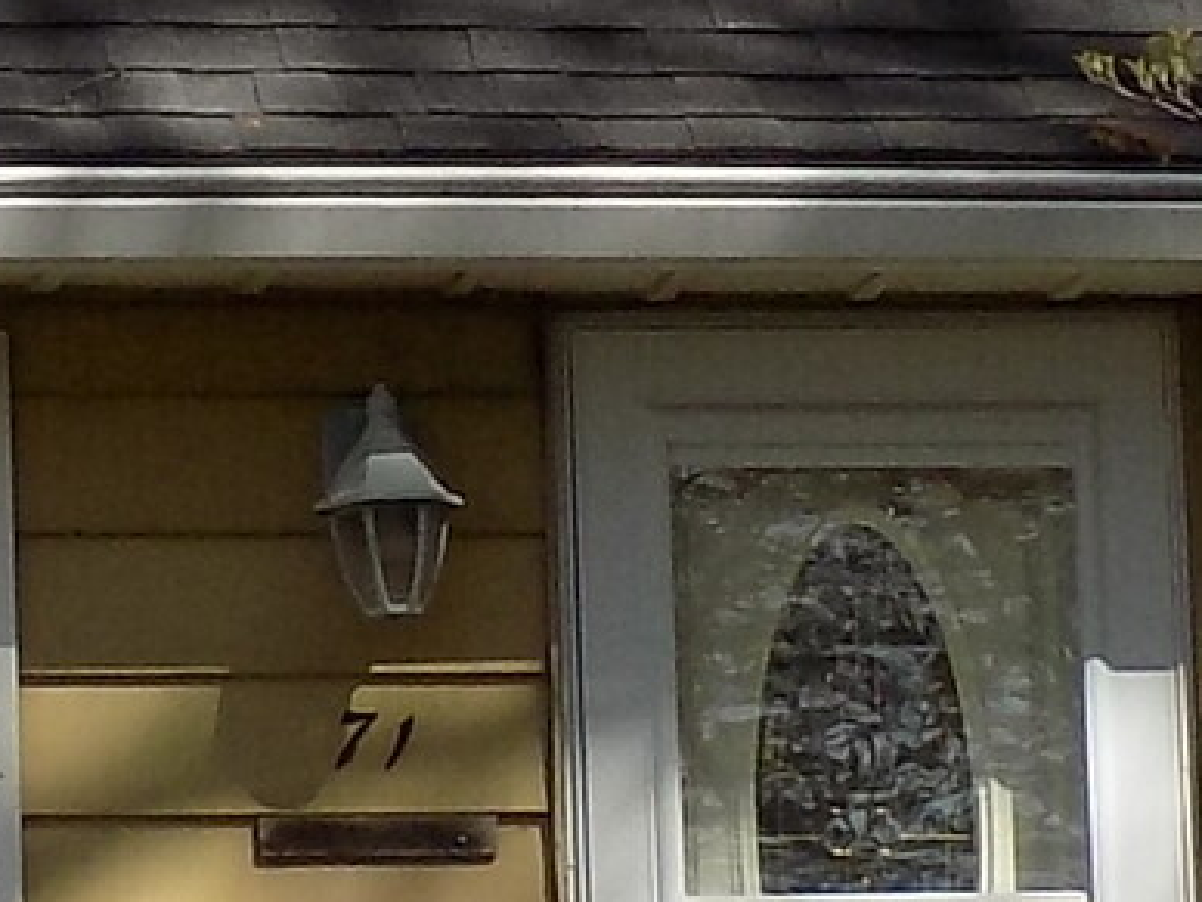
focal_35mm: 325
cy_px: 285
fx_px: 11285
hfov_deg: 6.1
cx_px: 403
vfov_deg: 4.6
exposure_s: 1/640
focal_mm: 7.3
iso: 80
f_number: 3.6
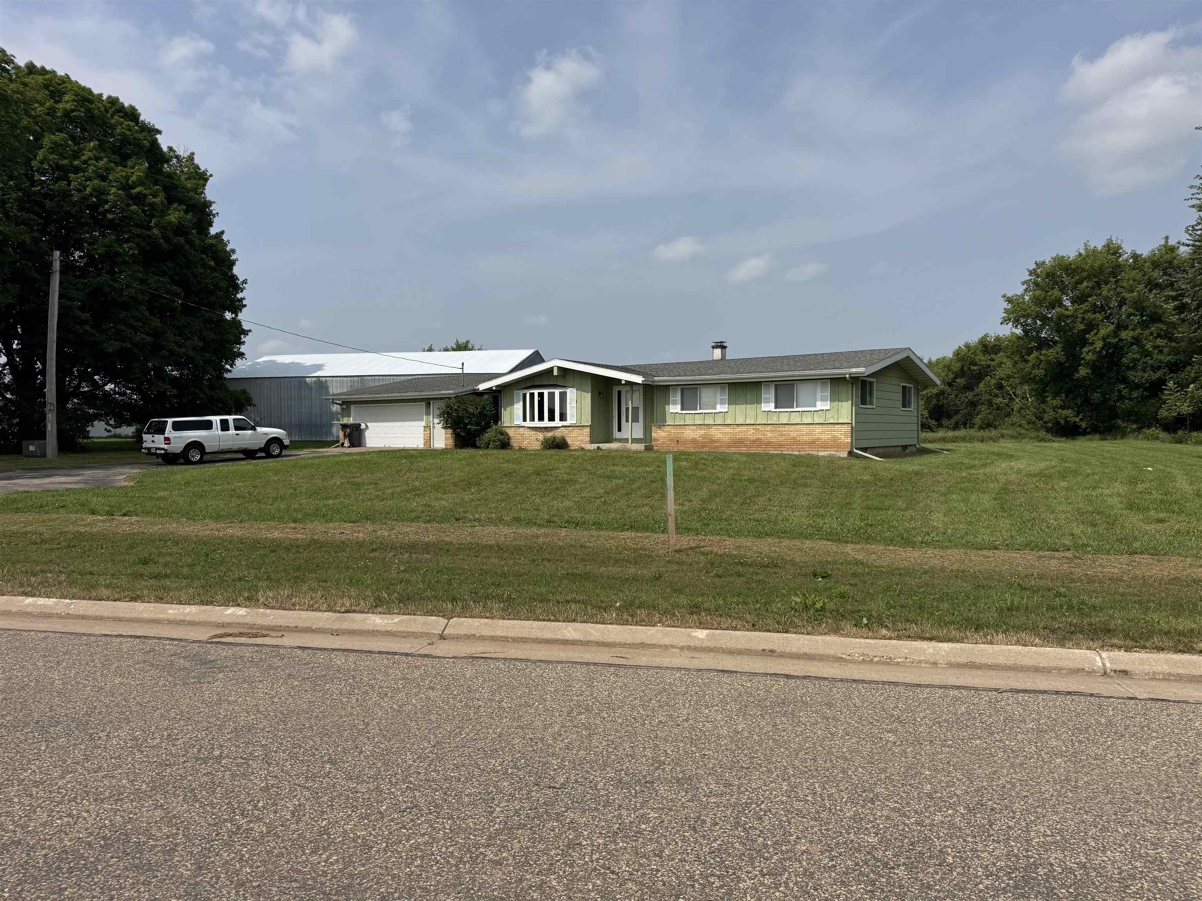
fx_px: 833
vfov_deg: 56.8
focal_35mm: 24
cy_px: 450
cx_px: 601
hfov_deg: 71.6
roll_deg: +2.4
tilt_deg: -1.4
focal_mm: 6.76
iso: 80
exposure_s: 1/7092
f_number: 1.78
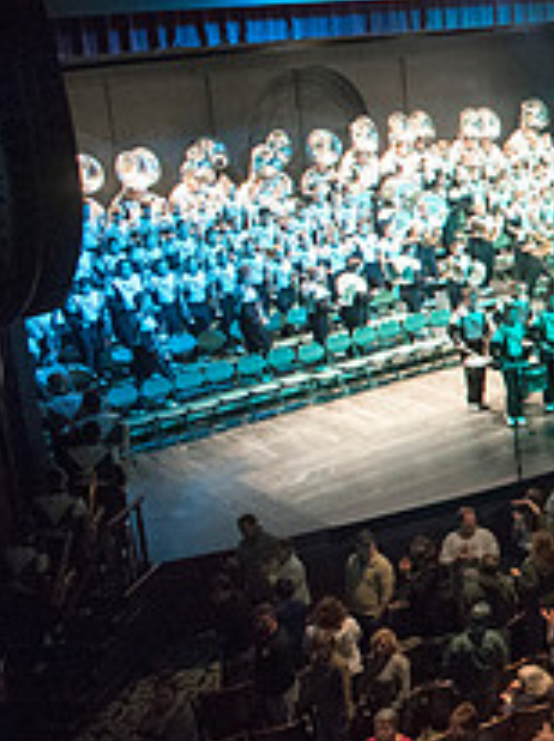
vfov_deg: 29.8
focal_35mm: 65
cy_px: 304
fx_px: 1390
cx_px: 1004
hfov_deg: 17.9
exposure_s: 1/125
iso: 4000
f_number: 2.8
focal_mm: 24
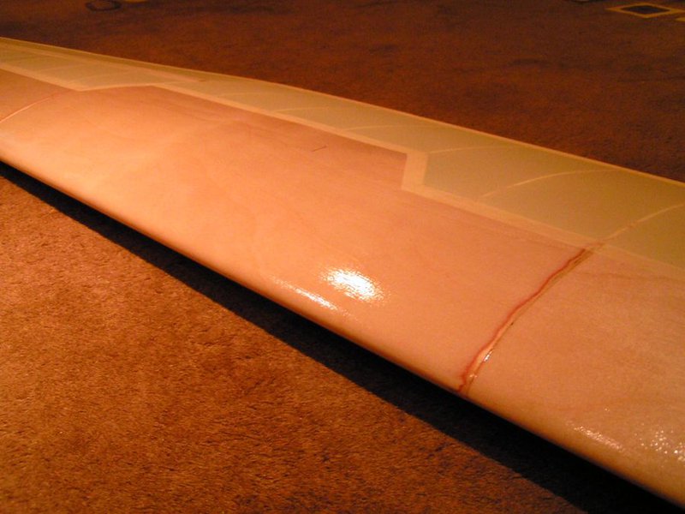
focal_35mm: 38
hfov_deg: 49.0
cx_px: 342
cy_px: 257
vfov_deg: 37.7
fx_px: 752
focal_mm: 5.8
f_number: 2.8
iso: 200
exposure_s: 1/10
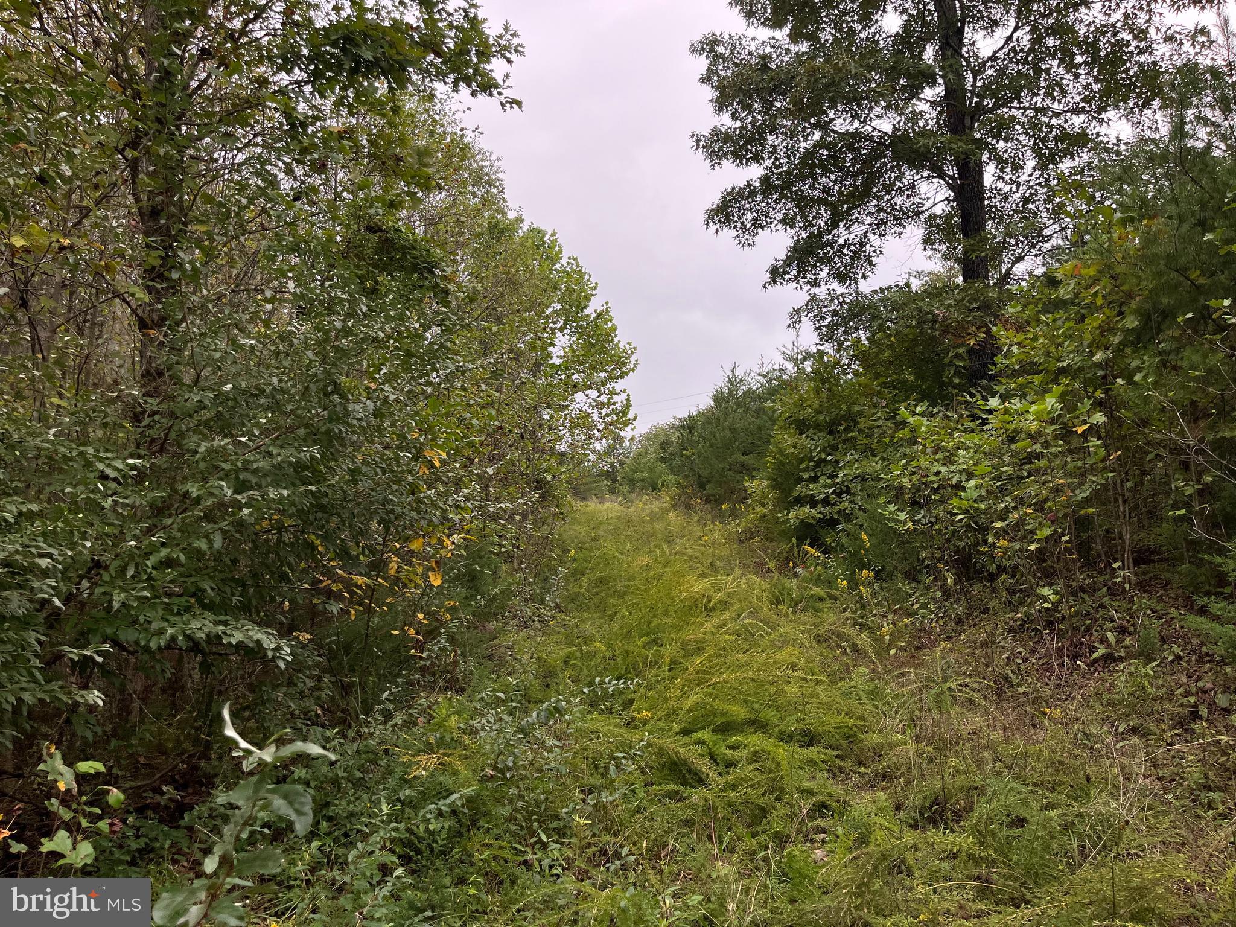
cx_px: 618
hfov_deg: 67.3
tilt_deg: +8.0
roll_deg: +0.7
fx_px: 928
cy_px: 464
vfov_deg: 53.1
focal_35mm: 26
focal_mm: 5.1
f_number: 1.6
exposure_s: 1/816
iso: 50
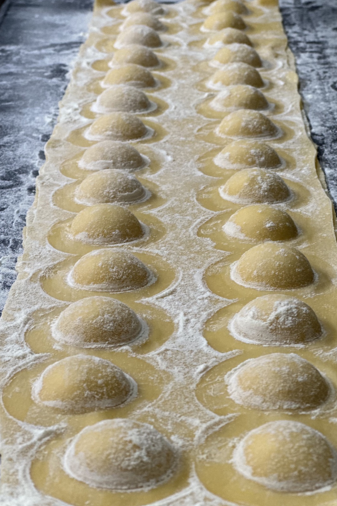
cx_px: 186
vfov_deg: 22.9
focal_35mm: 89
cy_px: 246
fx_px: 1250
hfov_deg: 15.4
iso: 200
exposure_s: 1/100
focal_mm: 9
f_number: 2.8
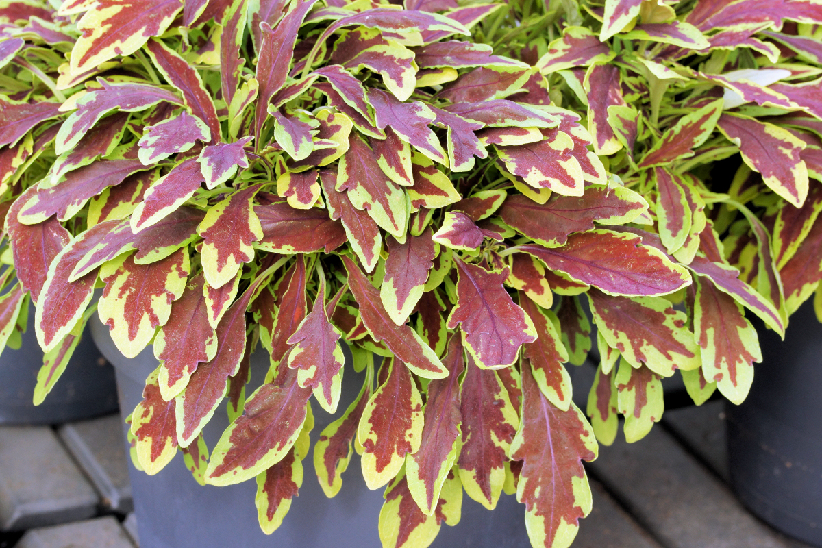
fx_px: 3082
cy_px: 274
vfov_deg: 10.2
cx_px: 411
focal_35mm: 135
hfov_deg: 15.2
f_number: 9
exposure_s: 1/160
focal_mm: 90
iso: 500
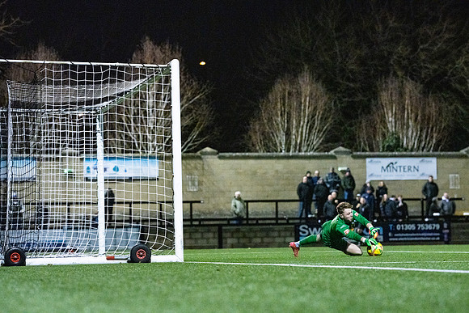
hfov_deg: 15.0
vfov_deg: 10.1
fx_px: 1779
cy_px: 156
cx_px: 234
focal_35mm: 137
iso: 12800
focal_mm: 135
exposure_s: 1/1000
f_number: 4
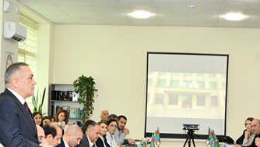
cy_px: 129
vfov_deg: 13.3
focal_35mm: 90
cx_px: 149
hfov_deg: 23.6
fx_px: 621
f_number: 7.1
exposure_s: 1/100
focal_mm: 28
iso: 1600
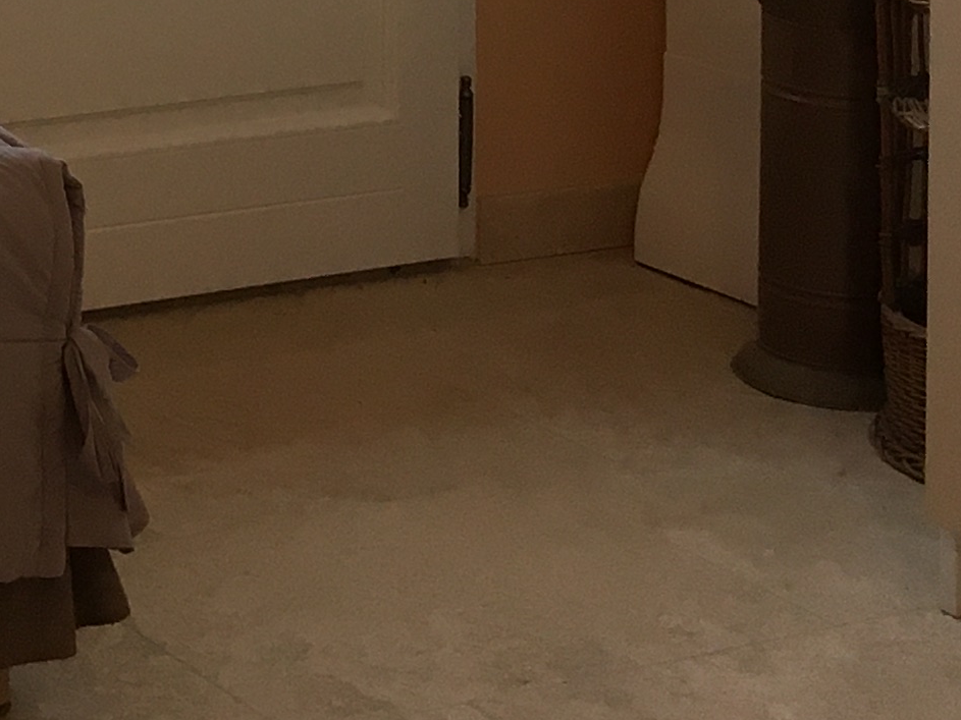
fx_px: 3442
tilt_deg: -3.5
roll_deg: -0.1
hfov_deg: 14.5
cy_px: -655
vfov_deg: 11.0
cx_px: -589
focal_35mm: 124
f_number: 2.2
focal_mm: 4.15
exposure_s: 1/33
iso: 40
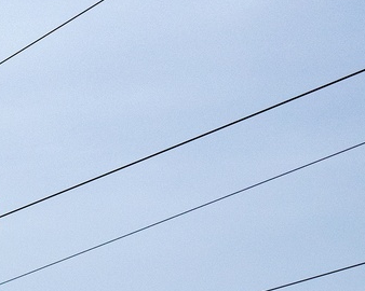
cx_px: -664
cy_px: 471
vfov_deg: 7.9
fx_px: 2073
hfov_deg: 8.6
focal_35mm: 192
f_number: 6.7
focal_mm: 24
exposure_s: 1/1000
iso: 500
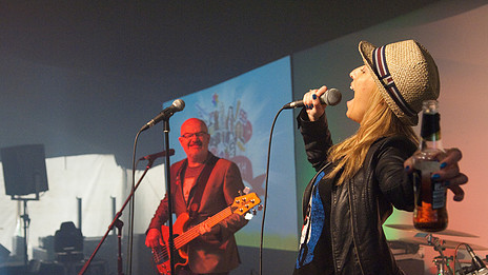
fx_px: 660
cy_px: 178
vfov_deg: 23.4
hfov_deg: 40.5
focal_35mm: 51
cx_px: 212
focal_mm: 26
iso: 800
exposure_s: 1/160
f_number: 2.8
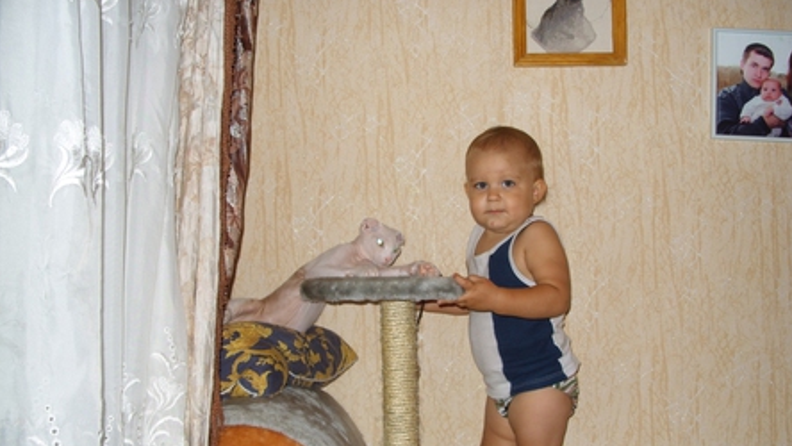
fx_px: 882
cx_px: 400
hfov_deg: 48.3
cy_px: 262
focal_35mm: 42
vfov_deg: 28.3
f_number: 2.8
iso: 50
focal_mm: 7.8
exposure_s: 1/30
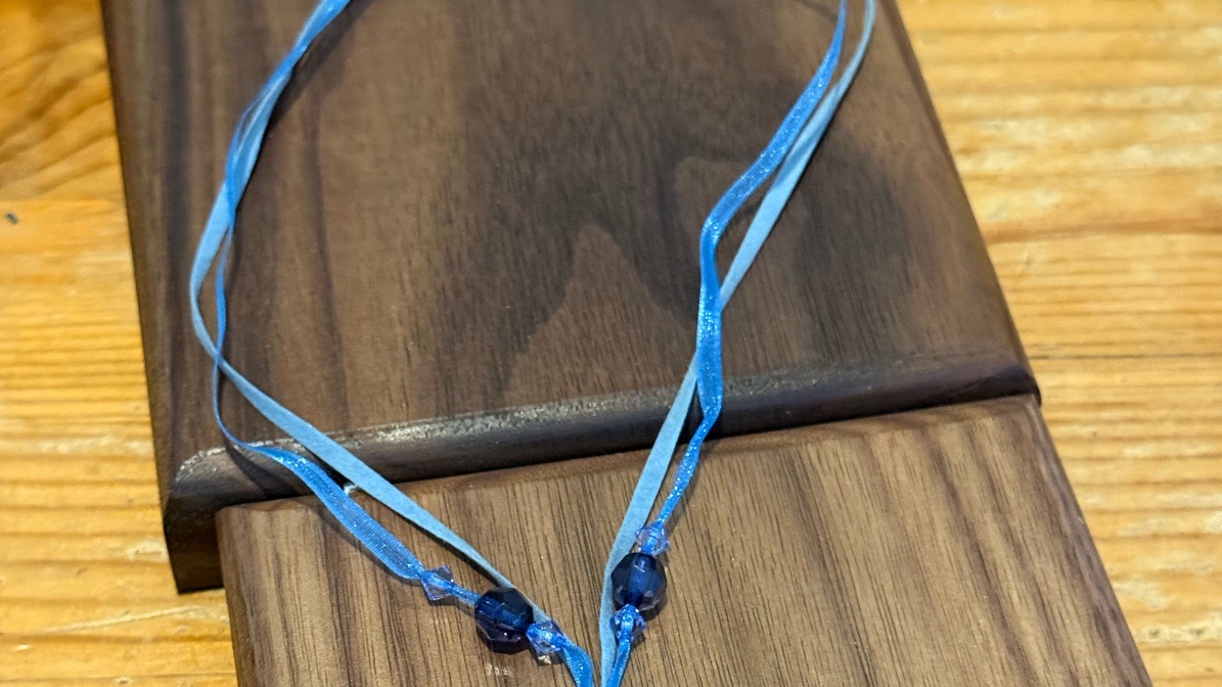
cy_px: 555
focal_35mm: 70
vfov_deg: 17.1
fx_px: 2268
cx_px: 610
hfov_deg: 30.2
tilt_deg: -57.0
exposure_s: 1/28
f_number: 1.78
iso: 500
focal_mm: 6.76
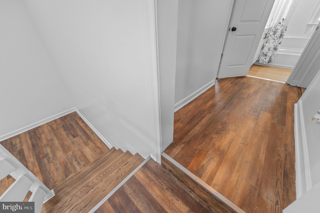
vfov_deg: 81.1
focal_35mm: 14
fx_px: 124
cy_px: 106
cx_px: 160
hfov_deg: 104.3
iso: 400
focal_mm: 14
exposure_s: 1/160
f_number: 2.8
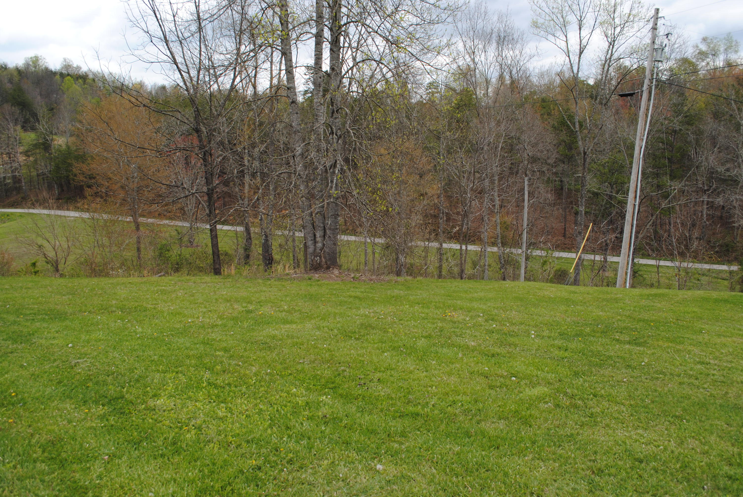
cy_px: 248
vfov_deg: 48.0
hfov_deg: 67.3
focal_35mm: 27
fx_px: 558
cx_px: 372
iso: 100
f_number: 6.3
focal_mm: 18
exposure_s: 1/160
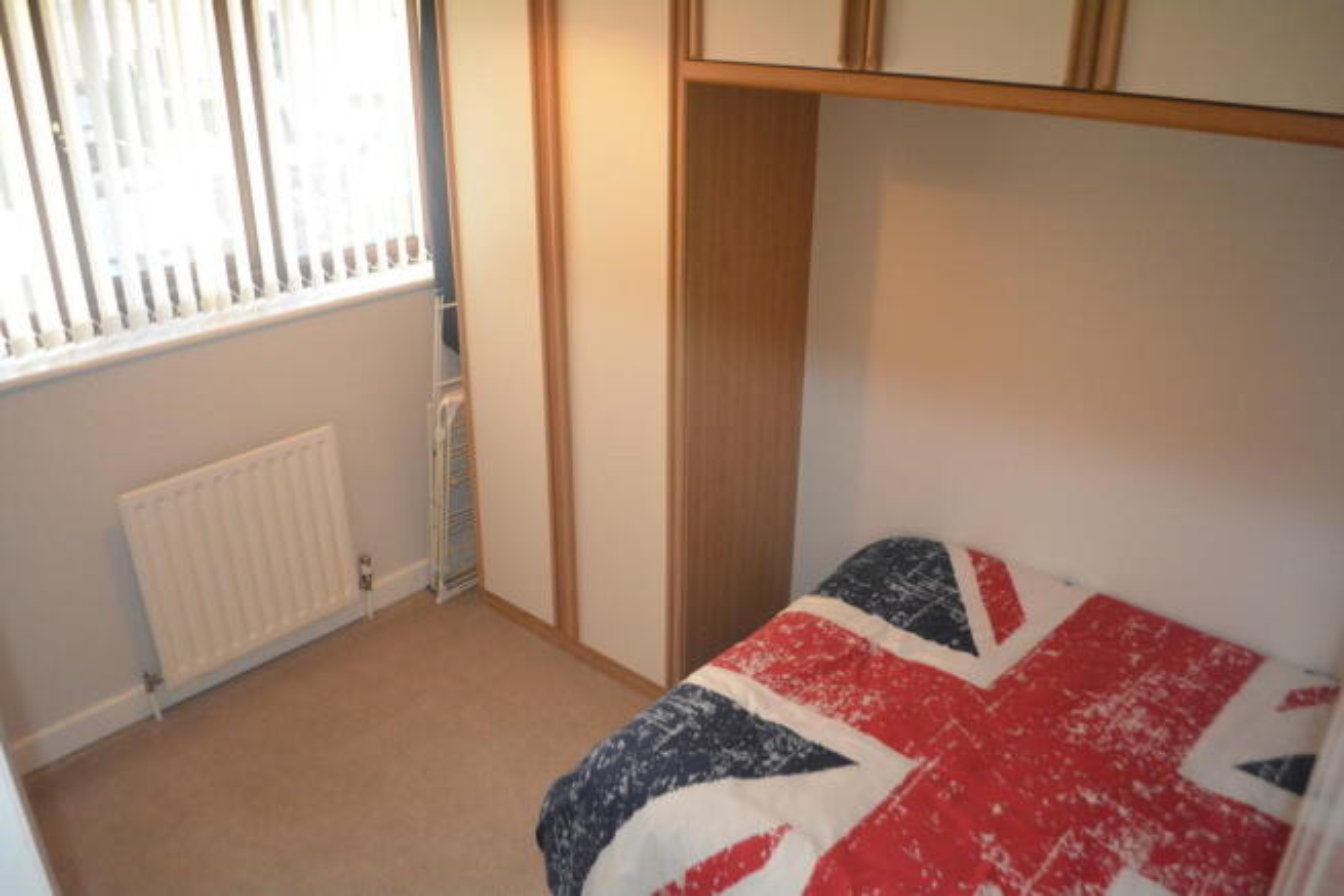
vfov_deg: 48.0
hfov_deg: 67.4
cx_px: 672
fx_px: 1008
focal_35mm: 27
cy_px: 448
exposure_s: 1/80
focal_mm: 18
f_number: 3.5
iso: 3200
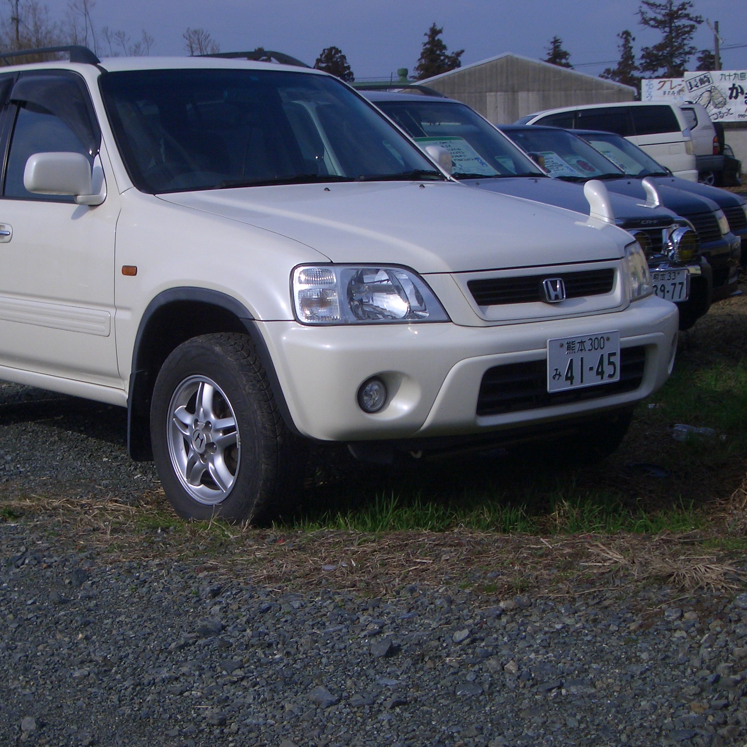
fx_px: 1416
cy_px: 374
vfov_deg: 29.6
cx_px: 259
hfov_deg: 29.4
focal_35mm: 58
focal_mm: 8.2
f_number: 5
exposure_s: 1/1600
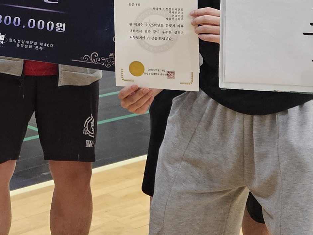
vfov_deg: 14.4
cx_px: 31
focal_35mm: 98
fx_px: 886
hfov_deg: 19.7
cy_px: -78
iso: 250
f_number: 1.8
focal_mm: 5.4
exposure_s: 1/170
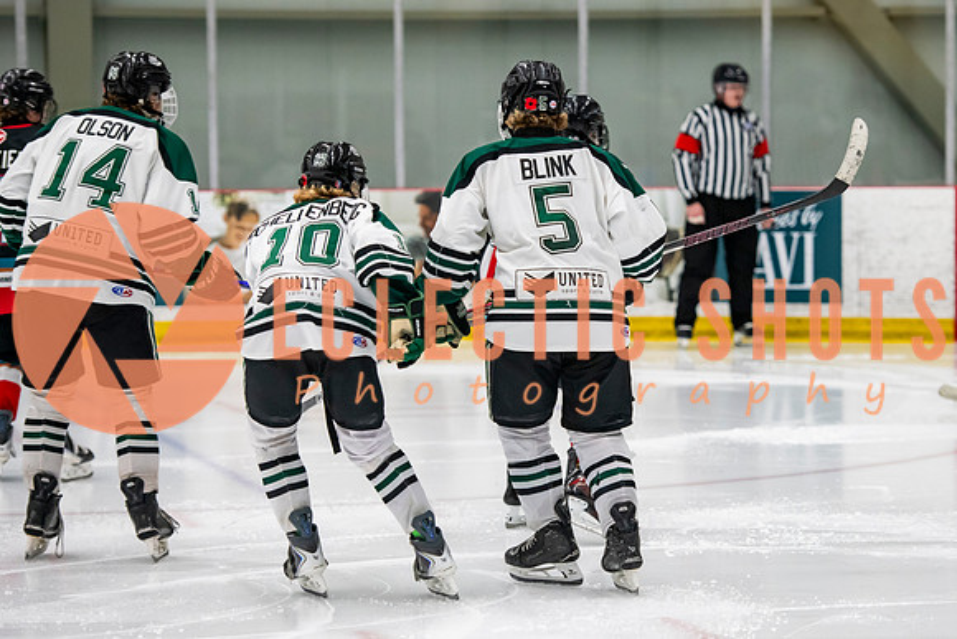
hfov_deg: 13.7
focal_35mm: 150
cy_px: 300
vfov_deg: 9.2
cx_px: 591
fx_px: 3987
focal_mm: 120
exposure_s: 1/640
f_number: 3.2
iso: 2000
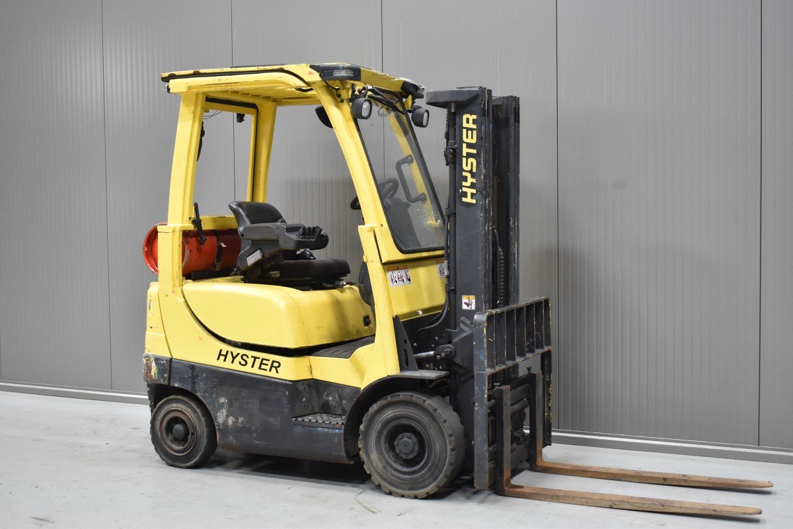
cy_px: 264
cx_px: 396
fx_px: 991
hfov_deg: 43.6
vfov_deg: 29.9
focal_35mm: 45
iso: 1250
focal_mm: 30
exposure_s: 1/40
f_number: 5
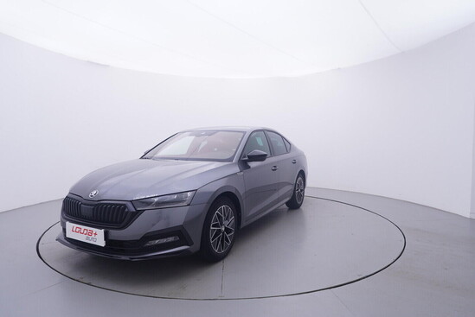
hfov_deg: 77.3
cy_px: 158
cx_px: 238
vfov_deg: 56.2
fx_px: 297
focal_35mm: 22
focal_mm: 15
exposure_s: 1/80
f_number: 5
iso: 200
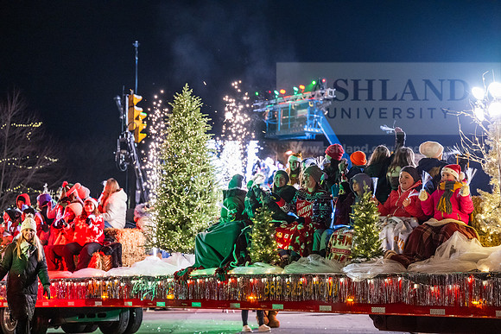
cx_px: 250
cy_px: 167
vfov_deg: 19.5
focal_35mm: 70
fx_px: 974
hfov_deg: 28.8
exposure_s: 1/250
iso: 3200
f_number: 3.2
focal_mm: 70
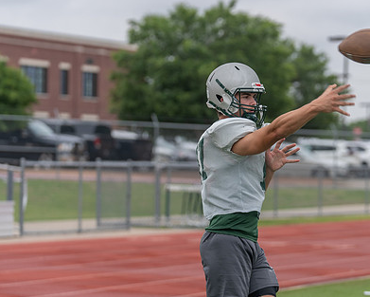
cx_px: 243
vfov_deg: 8.4
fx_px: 2015
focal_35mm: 184
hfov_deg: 10.5
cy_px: 166
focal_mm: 127
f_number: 3.5
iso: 200
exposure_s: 1/1250
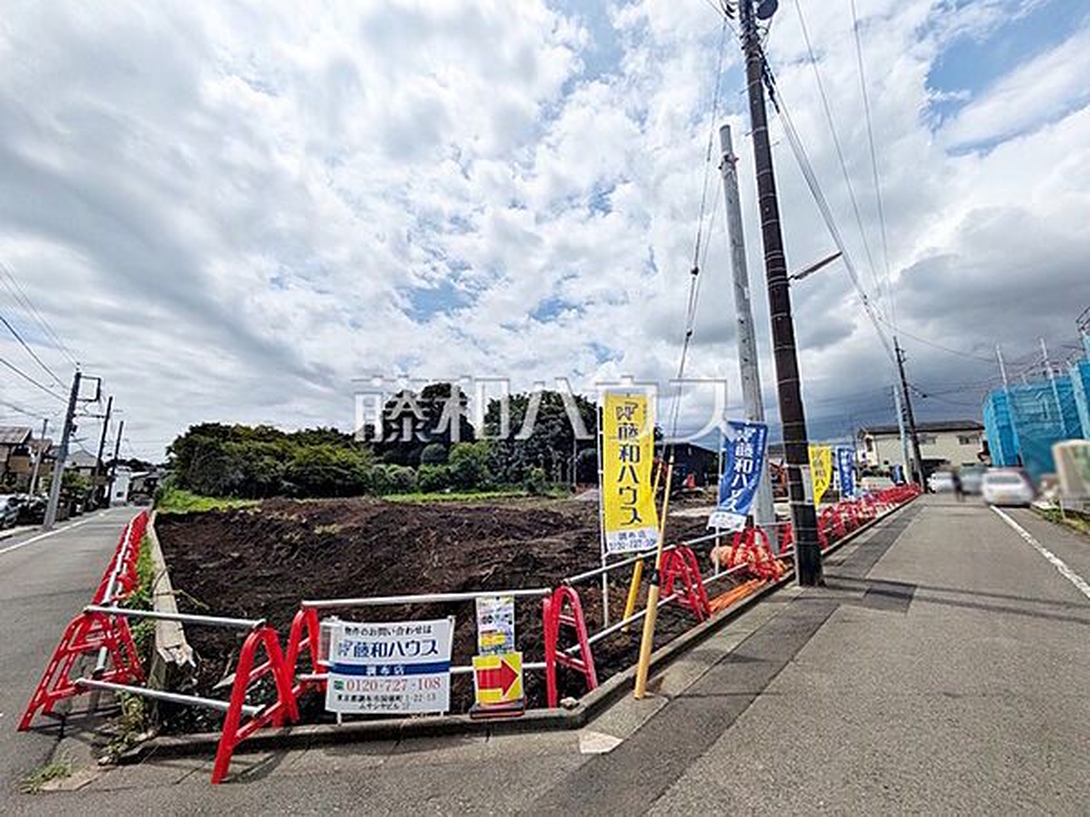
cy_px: 408
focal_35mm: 14
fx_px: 441
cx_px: 545
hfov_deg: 102.1
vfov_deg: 85.7
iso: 47
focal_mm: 1.83
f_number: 2.2
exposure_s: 1/4808
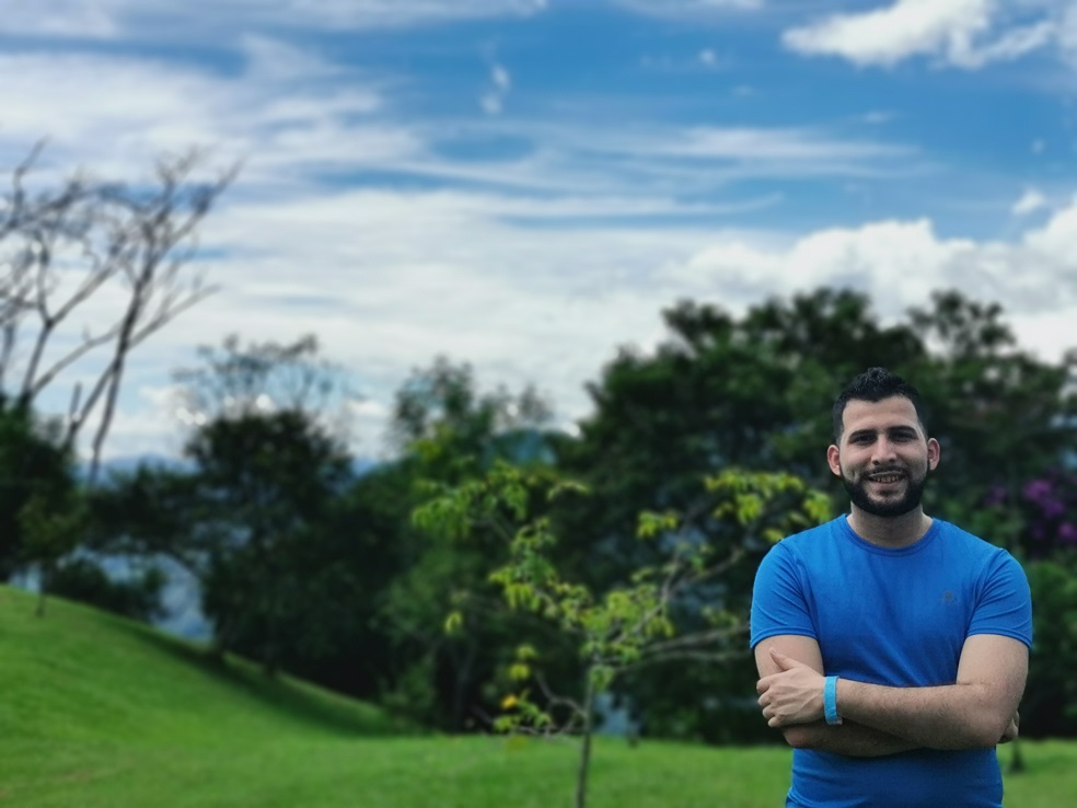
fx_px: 1836
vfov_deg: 24.8
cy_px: 404
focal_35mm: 59
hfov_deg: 32.7
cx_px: 538
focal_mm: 5.56
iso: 50
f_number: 1.6
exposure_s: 1/4545
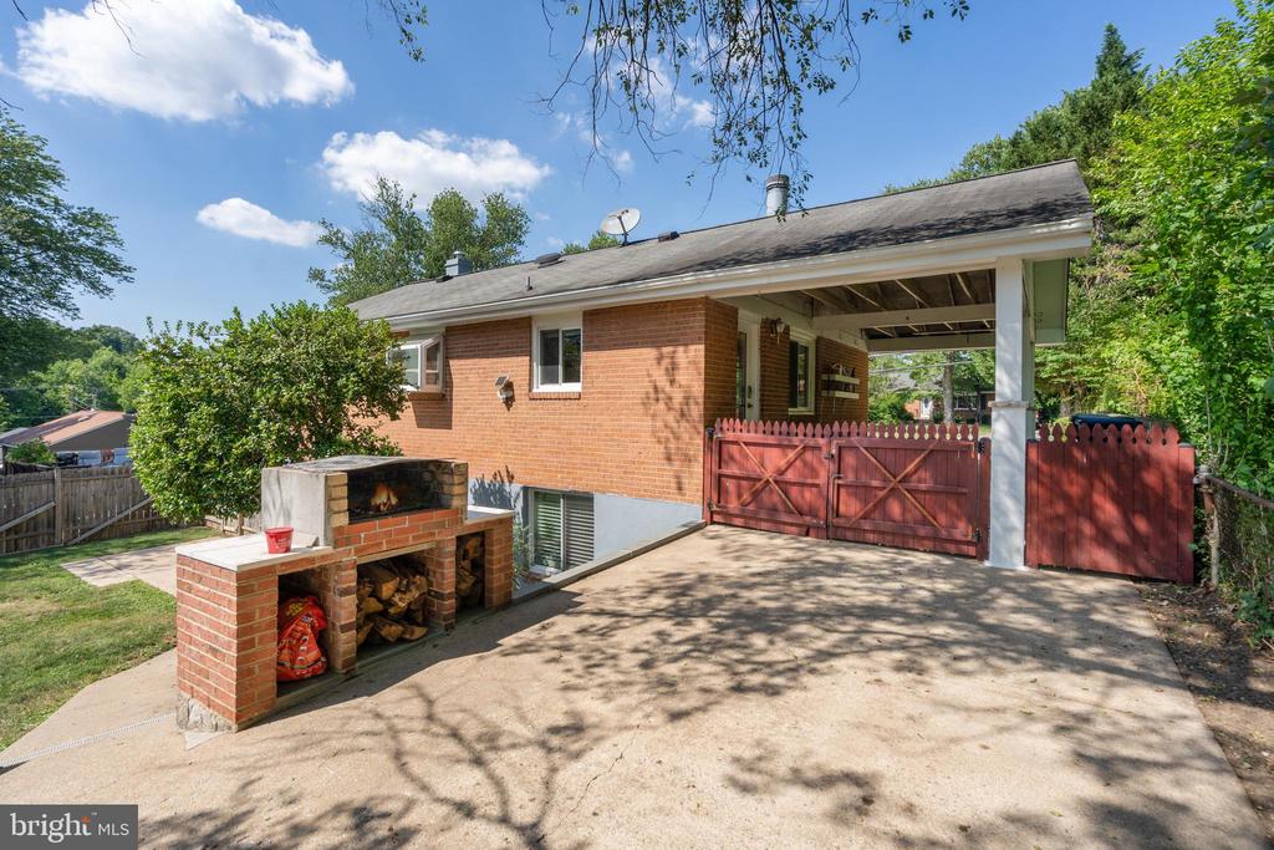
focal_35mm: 16
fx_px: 566
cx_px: 637
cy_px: 425
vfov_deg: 73.8
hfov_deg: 96.7
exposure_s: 1/320
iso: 200
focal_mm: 16
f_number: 8
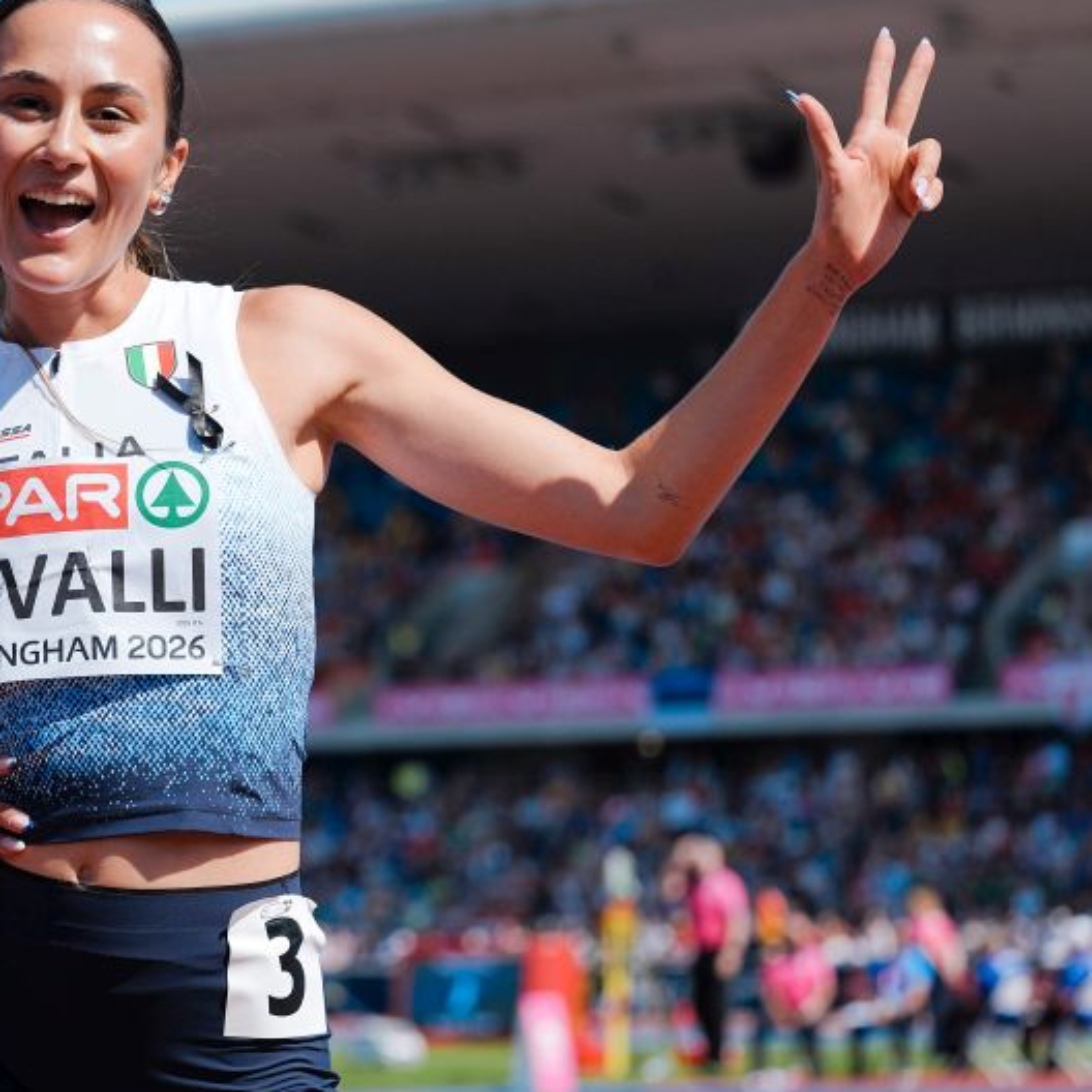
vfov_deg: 10.9
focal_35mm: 161
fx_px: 5746
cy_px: 485
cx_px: 223
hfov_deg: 10.8
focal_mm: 100
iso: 160
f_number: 4.5
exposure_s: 1/1250
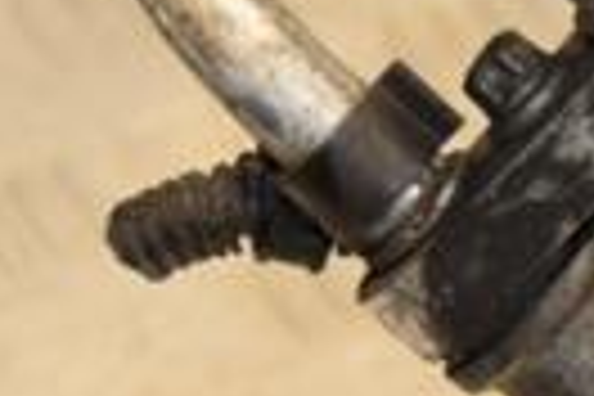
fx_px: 6995
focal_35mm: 424
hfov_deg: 4.8
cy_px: 324
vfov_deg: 3.2
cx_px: 1048
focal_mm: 62
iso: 800
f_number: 6.3
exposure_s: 1/200
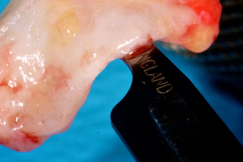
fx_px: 2130
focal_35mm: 316
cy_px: 43
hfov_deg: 6.5
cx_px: 81
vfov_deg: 4.3
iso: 200
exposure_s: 1/80
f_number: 40
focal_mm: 105
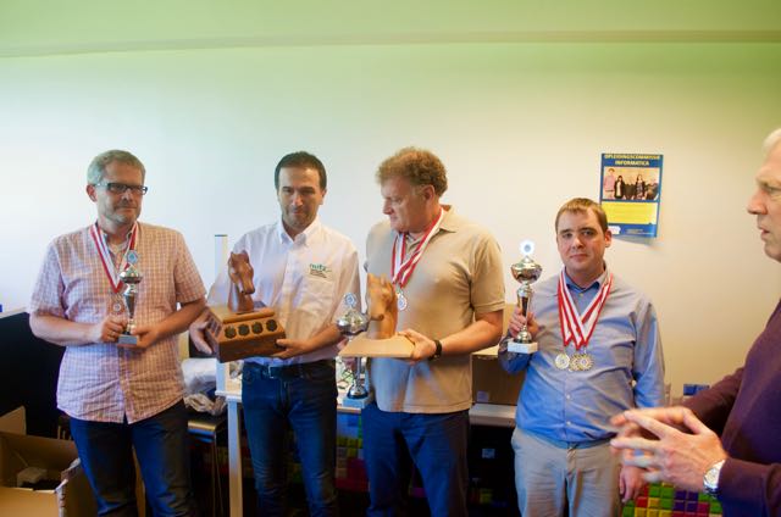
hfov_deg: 62.0
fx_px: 650
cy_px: 258
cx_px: 390
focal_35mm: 30
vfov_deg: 43.4
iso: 450
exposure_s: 1/60
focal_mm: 20
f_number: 4
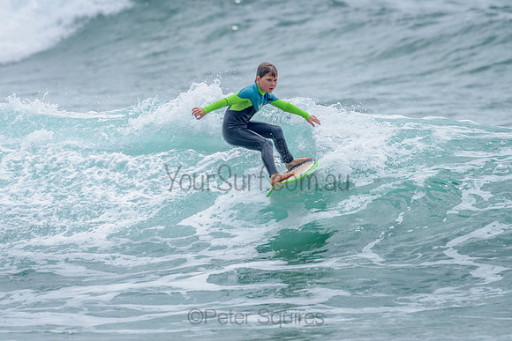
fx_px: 8721
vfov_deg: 2.2
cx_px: 268
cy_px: 156
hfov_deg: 3.4
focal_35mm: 613
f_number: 5.6
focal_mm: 500
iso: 220
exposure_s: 1/2000
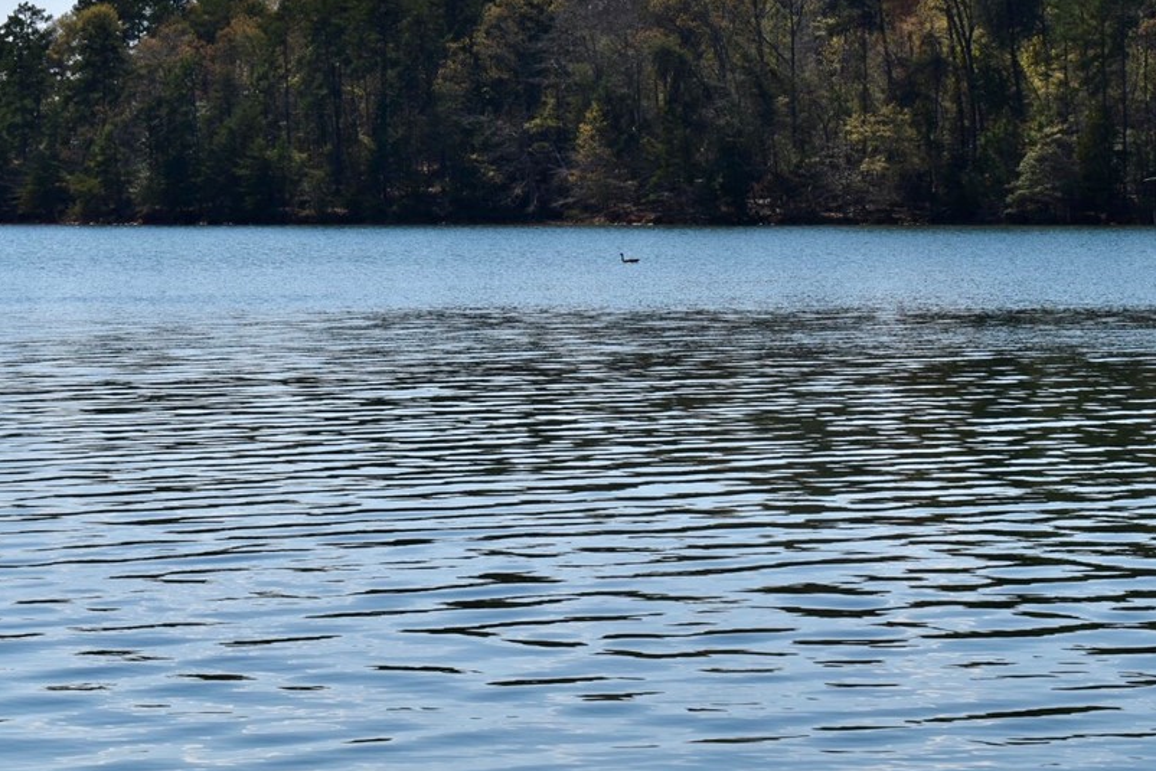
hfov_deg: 18.3
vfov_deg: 12.3
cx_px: 639
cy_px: 267
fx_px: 3586
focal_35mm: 112
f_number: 13
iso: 100
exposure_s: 1/200
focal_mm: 55
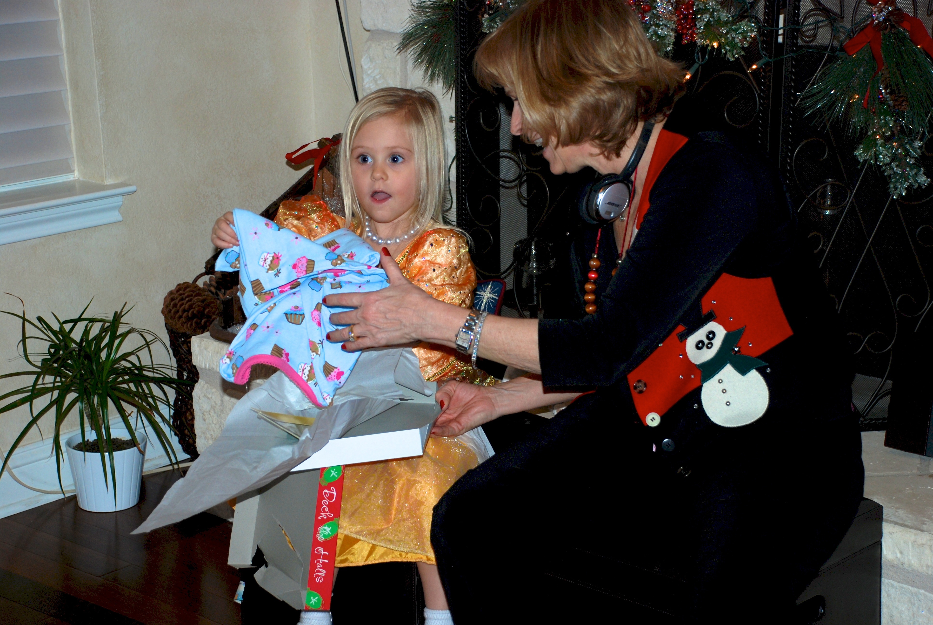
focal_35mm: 78
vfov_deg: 17.5
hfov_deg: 26.0
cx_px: 466
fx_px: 2024
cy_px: 312
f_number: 5
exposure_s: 1/60
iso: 200
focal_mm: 52
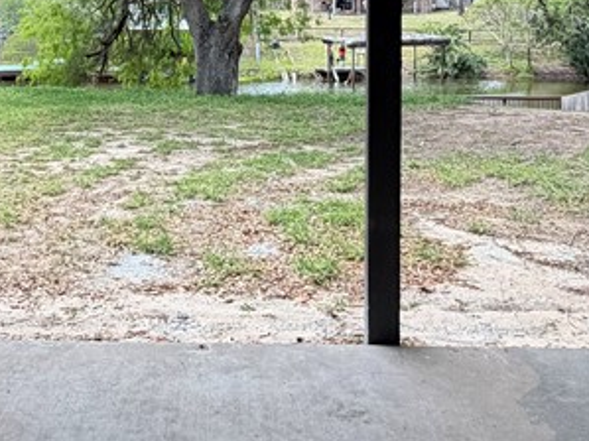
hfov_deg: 39.2
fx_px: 816
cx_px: 197
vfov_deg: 28.9
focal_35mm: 48
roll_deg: +0.8
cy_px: 33
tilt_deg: -2.1
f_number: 2.2
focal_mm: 2.22
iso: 50
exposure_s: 1/502
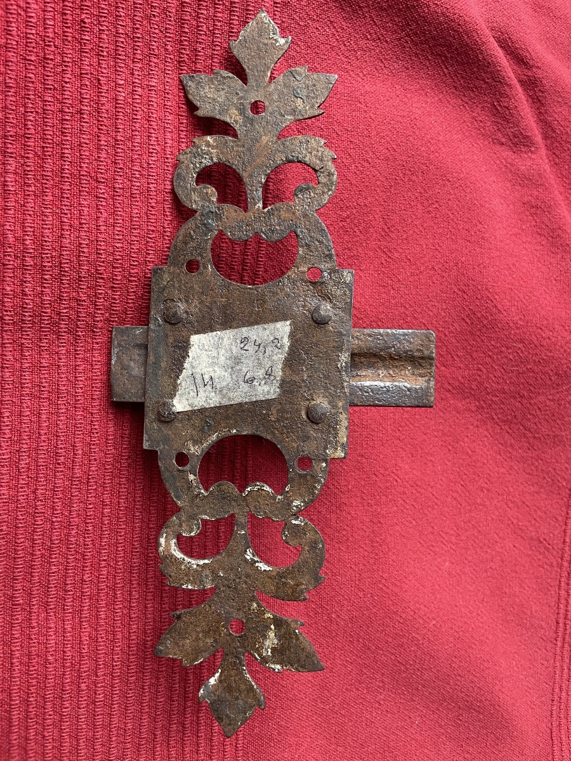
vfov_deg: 67.3
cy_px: 380
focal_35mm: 26
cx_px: 286
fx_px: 572
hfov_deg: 53.1
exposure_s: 1/60
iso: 160
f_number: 1.6
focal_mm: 4.2
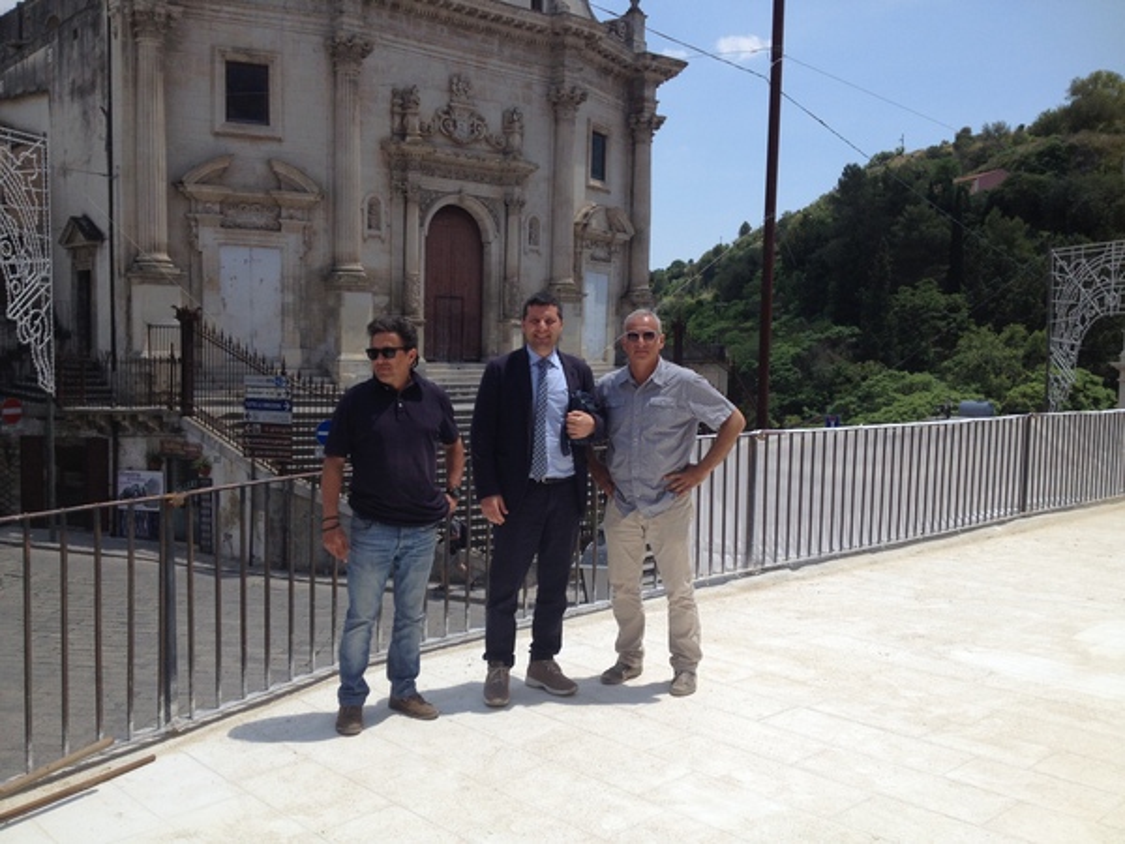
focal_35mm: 35
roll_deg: +0.8
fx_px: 1137
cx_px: 562
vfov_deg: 40.7
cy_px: 422
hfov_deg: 52.6
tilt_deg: -5.1
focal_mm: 4.28
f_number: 2.4
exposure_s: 1/2045
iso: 50
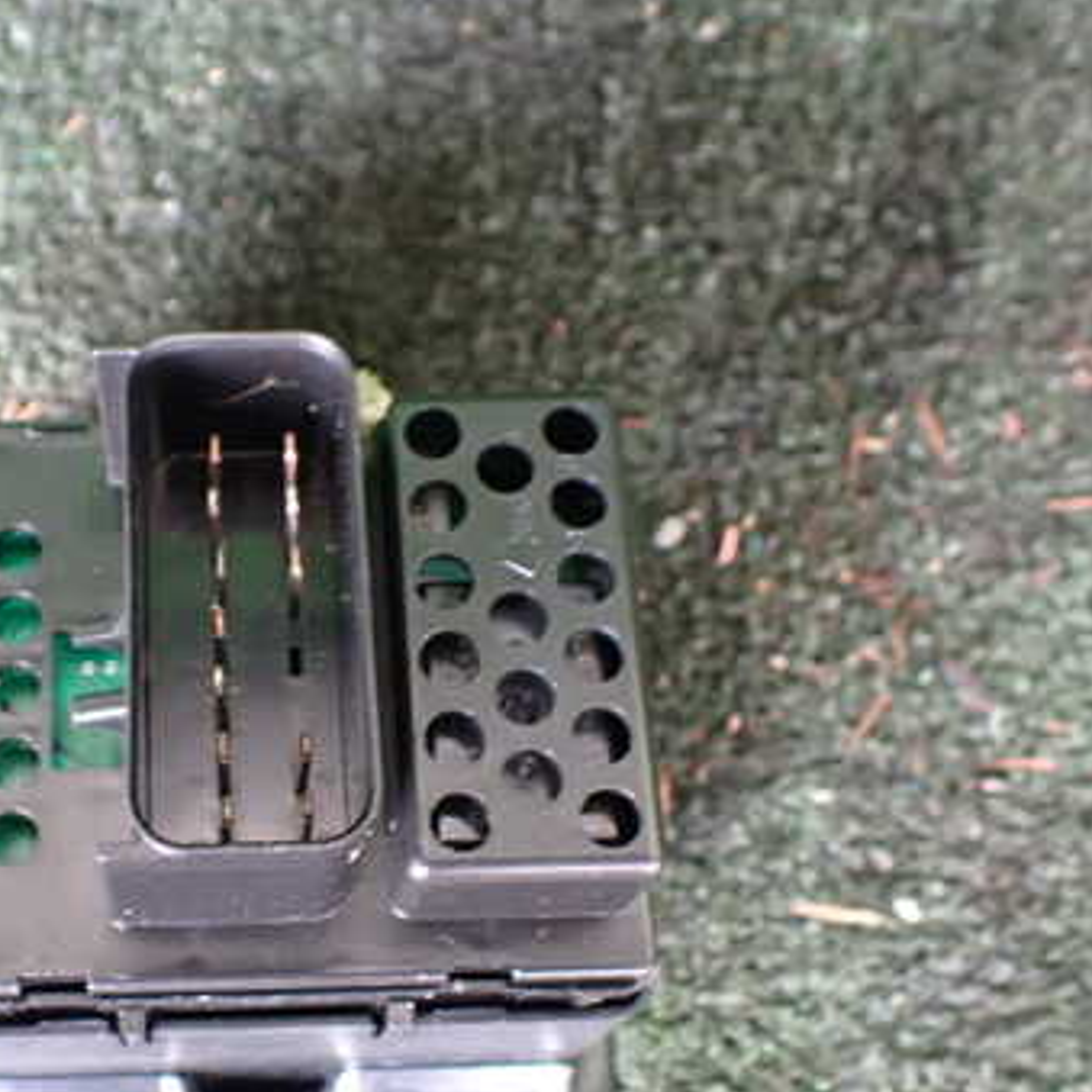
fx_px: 1677
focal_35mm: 47
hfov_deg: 35.2
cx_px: 261
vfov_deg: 35.8
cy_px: 689
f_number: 2.3
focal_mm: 5.4
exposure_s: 1/30
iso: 1000
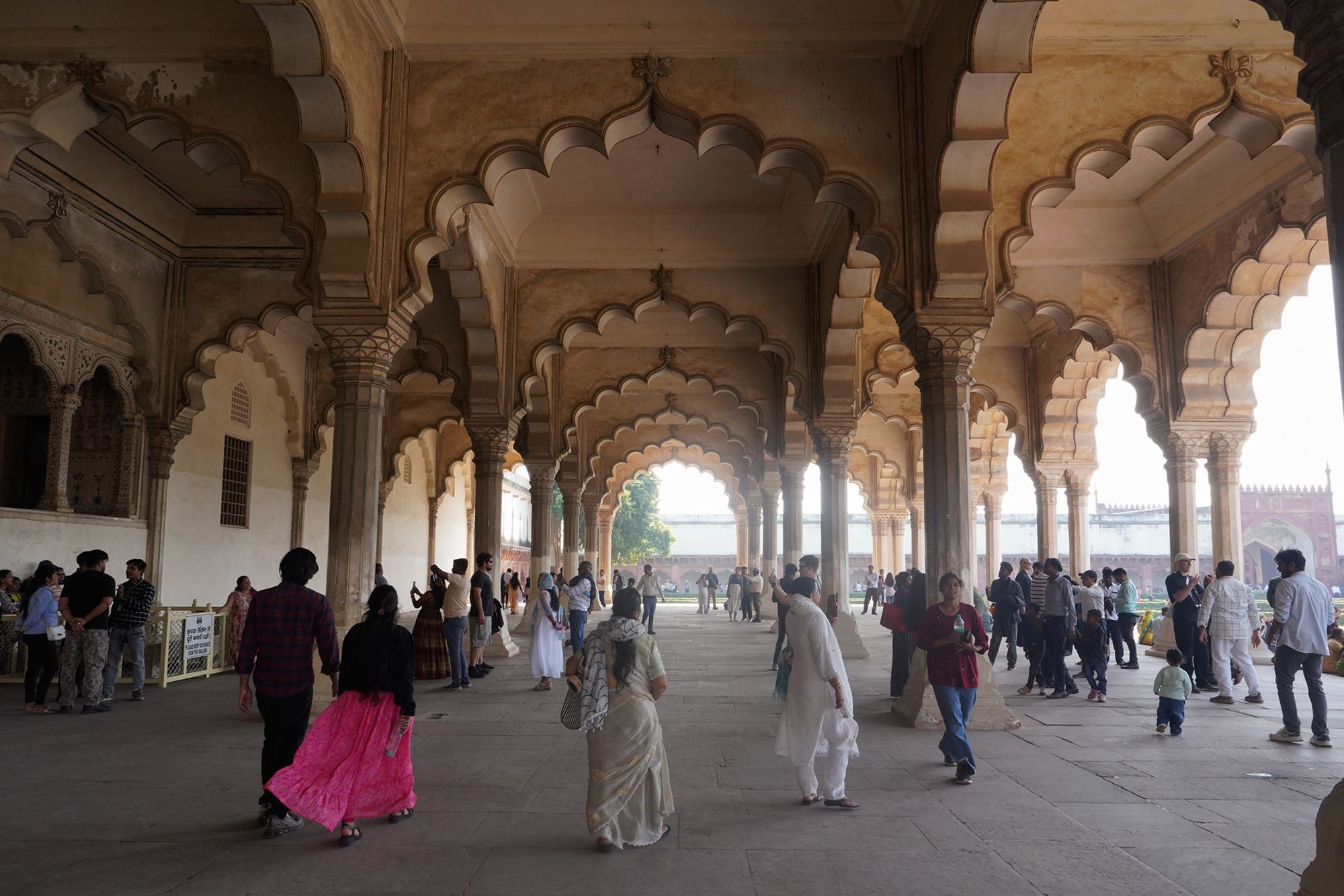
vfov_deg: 53.1
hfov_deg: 73.7
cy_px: 448
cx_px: 672
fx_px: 896
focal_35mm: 24
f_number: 14
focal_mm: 24
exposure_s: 1/100
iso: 800
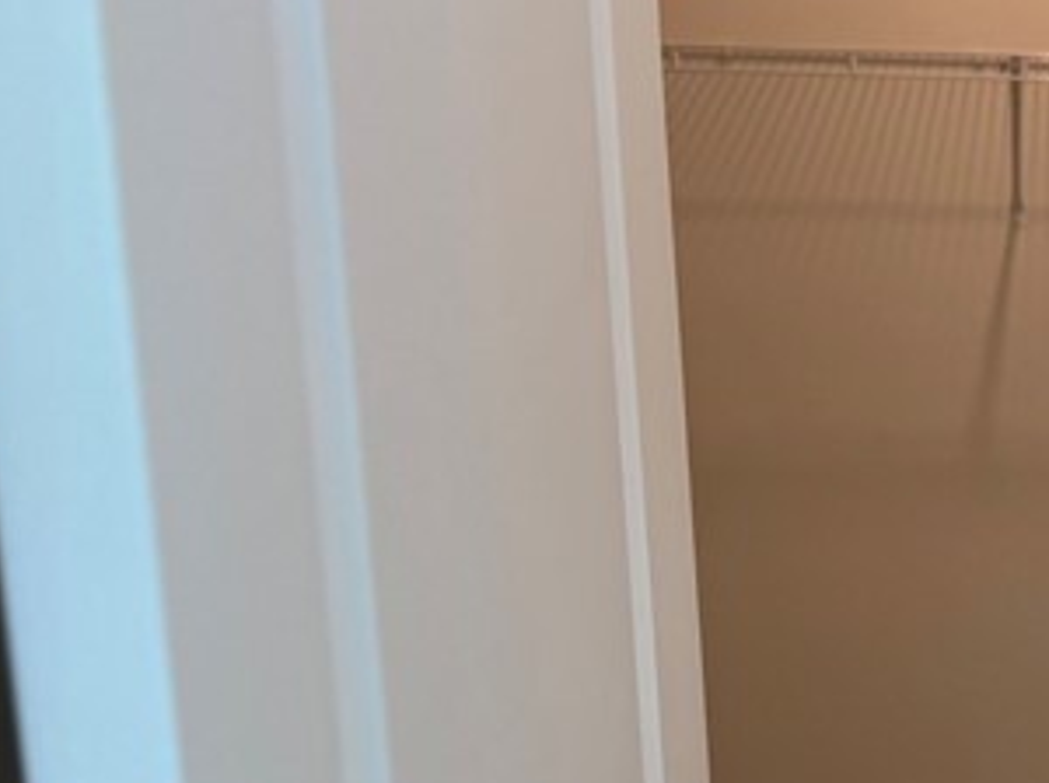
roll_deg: -0.4
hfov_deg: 21.0
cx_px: 1476
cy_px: 778
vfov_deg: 17.5
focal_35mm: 82
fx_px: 2481
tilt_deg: -11.6
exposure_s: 1/120
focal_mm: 6.76
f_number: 1.78
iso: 100
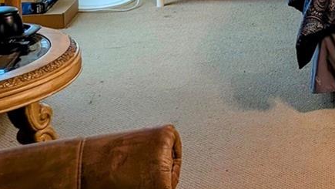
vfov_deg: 11.4
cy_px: -193
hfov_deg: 19.1
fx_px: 853
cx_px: 525
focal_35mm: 96
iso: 34
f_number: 1.68
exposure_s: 1/24
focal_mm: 6.9
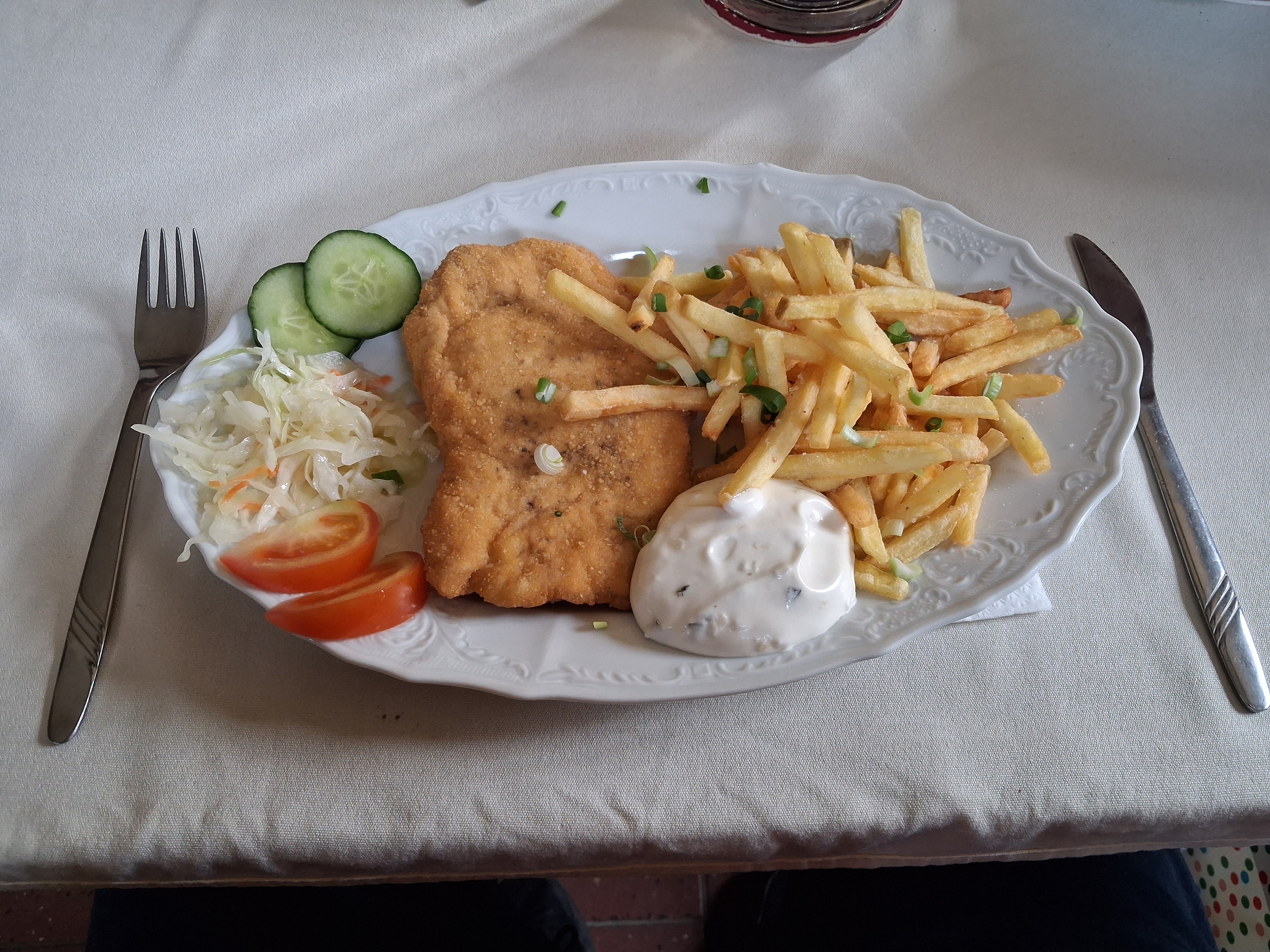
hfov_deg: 65.3
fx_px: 991
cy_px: 476
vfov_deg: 51.4
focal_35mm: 27
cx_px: 635
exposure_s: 1/60
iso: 250
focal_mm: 4
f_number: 1.8
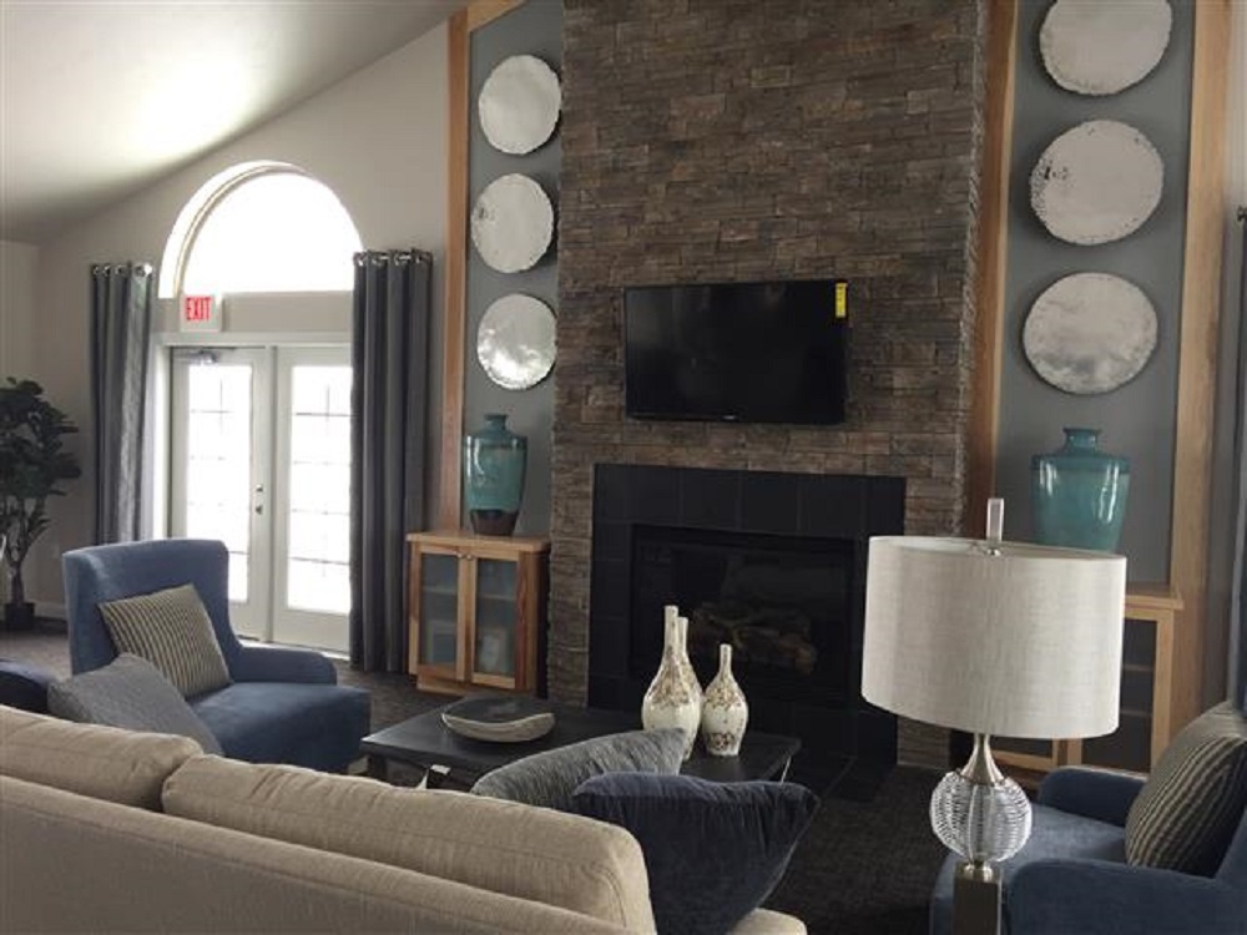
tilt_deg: -1.4
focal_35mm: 29
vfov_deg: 48.2
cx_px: 624
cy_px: 468
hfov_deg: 61.7
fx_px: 1045
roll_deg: -0.6
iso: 32
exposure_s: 1/40
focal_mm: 4.15
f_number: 2.2
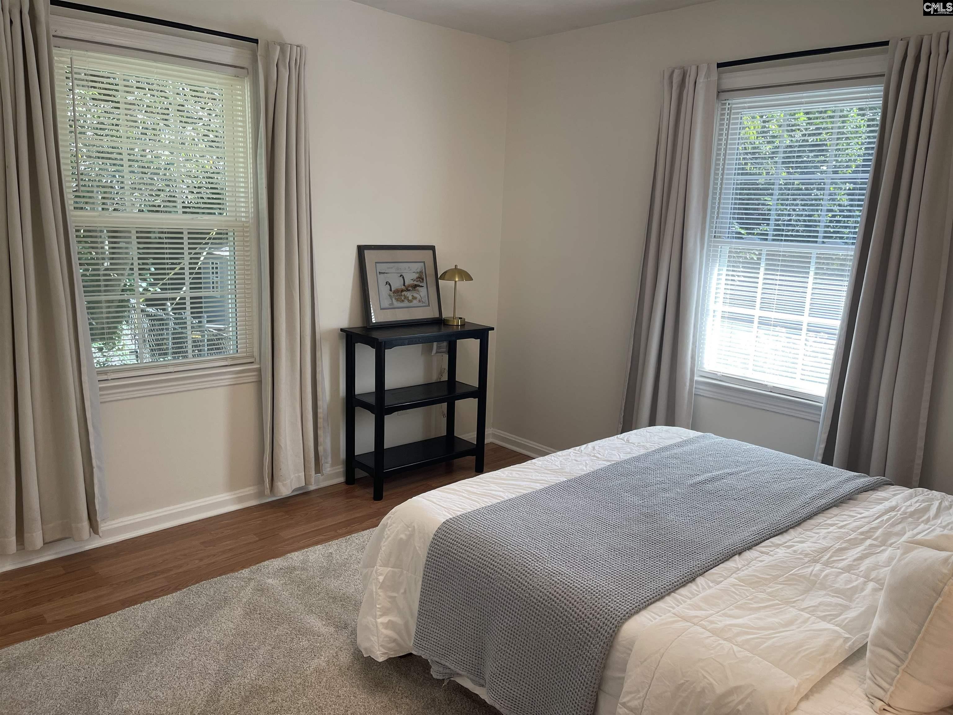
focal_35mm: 25
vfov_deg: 54.9
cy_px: 358
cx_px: 476
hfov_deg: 69.4
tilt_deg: -13.0
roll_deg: -2.4
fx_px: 688
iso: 64
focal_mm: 5.1
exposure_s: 1/120
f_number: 1.6
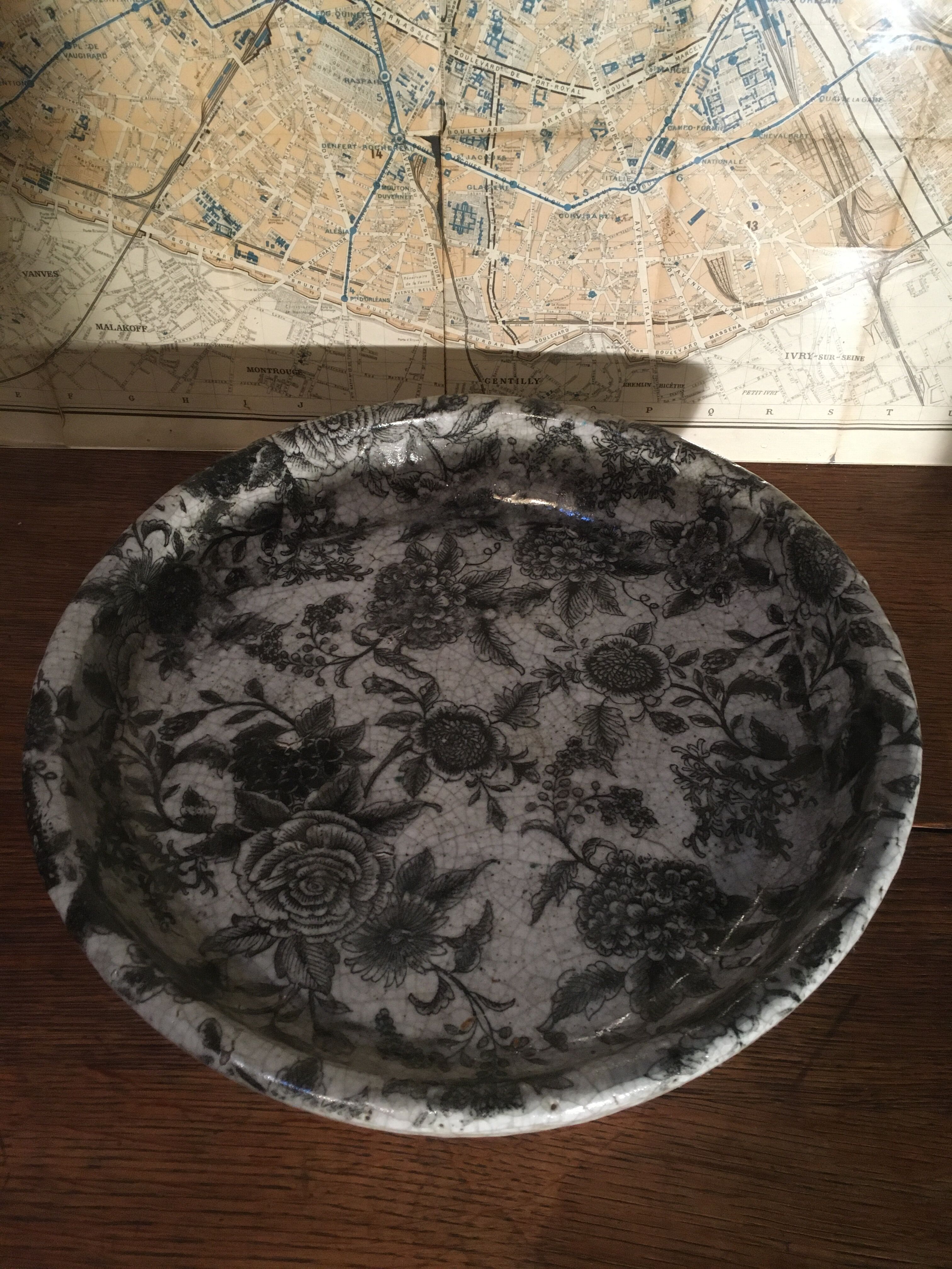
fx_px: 1063
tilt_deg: -48.7
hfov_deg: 48.2
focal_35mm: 29
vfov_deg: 61.7
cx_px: 476
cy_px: 634
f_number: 2.2
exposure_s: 1/33
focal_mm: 4.15
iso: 250
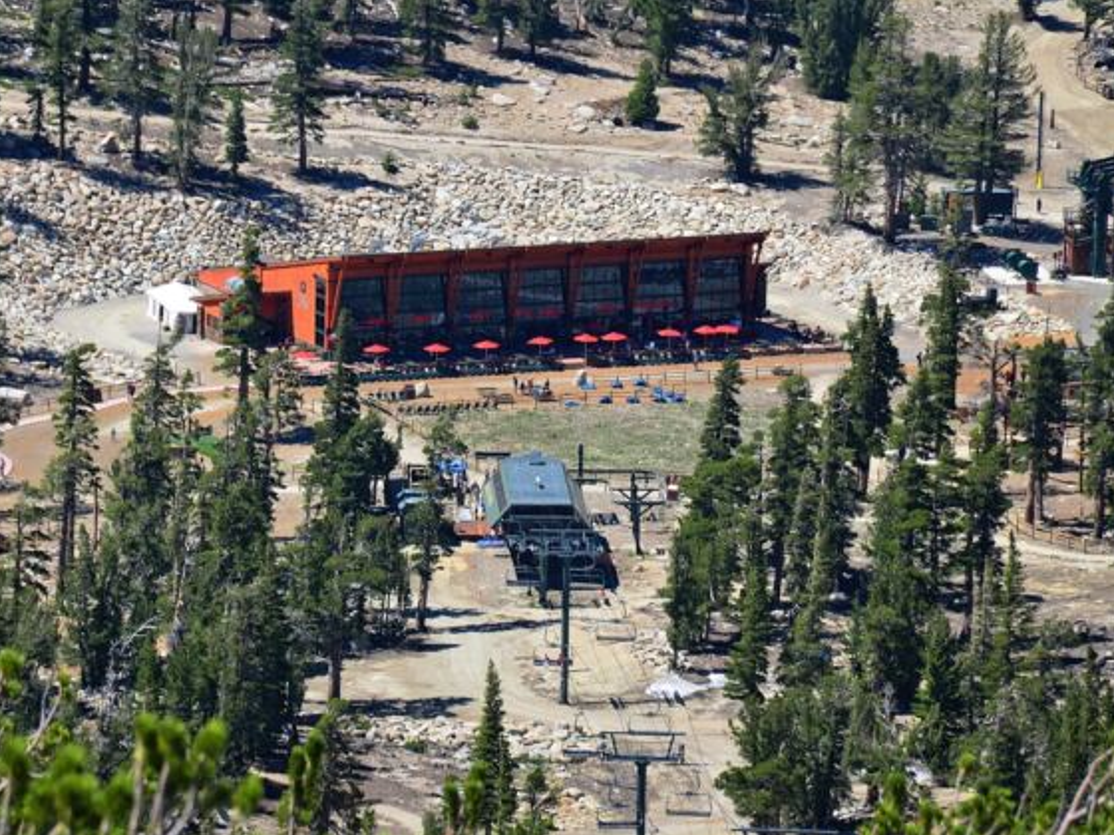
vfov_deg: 4.5
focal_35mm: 329
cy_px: 418
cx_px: 501
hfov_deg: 6.0
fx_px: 10588
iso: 100
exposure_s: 1/160
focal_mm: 200
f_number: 11
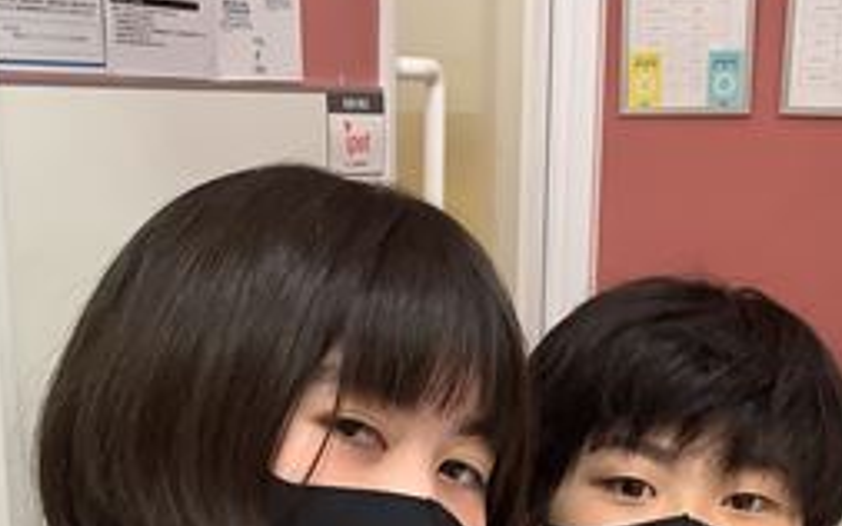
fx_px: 1789
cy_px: 702
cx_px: 429
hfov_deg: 26.5
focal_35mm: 78
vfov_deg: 15.8
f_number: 2.4
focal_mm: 3.3
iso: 80
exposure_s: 1/50
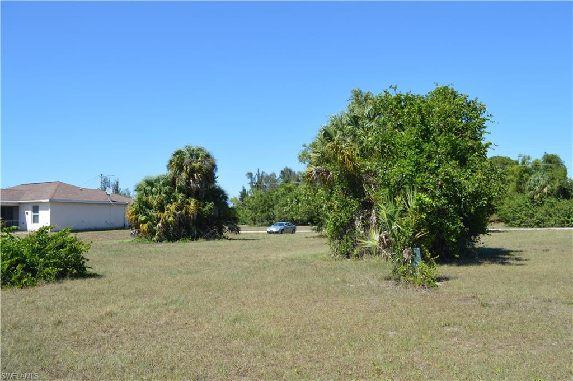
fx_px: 429
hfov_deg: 67.4
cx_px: 286
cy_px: 190
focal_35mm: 27
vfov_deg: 47.8
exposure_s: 1/250
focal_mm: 18
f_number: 8
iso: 100
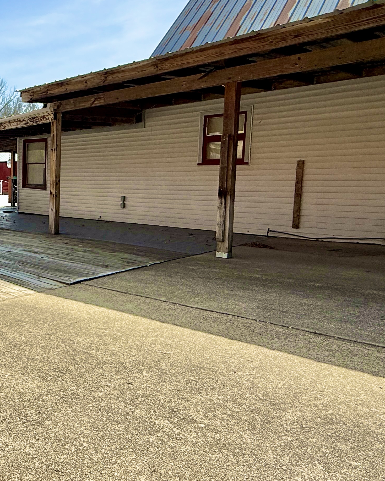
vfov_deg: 58.7
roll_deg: -0.4
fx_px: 427
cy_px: 221
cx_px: -23
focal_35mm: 30
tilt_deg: -5.4
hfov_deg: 40.6
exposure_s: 1/2410
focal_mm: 2.22
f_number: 2.2
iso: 50
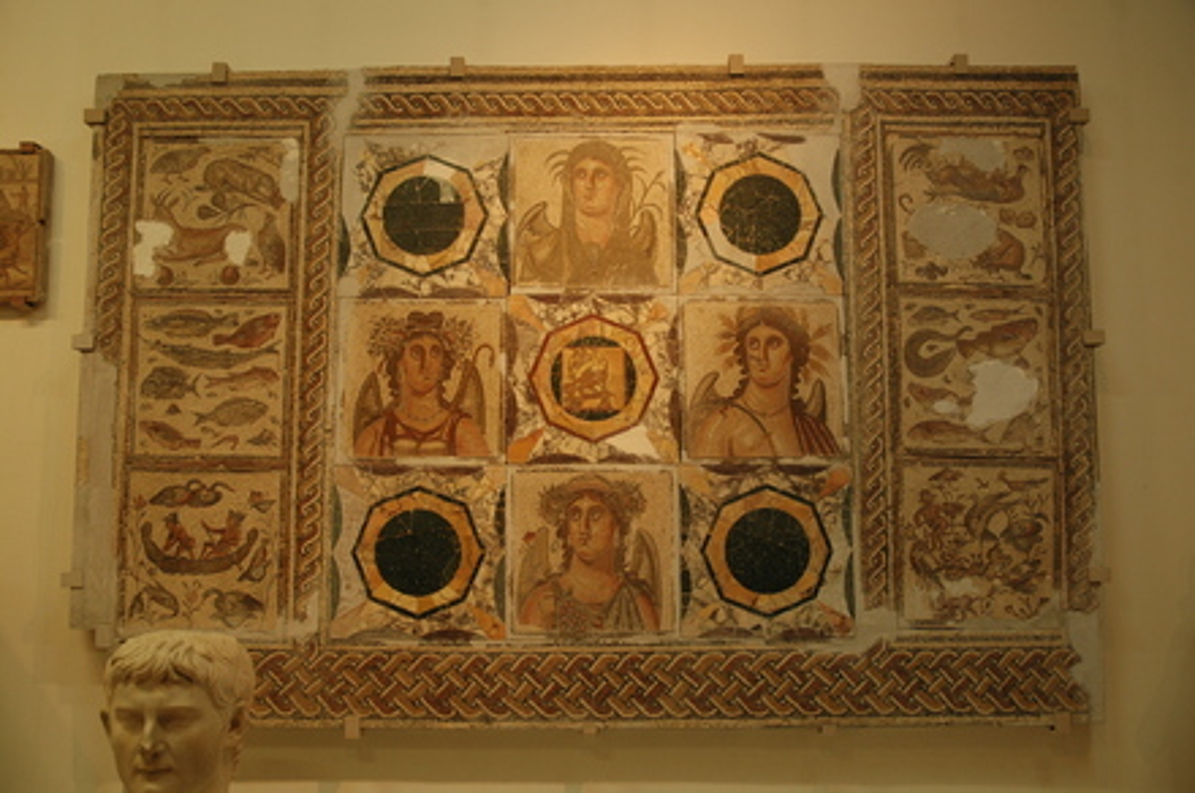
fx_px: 1094
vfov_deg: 39.9
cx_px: 598
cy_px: 396
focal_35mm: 33
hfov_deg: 57.3
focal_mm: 22
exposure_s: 1/25
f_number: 4.5
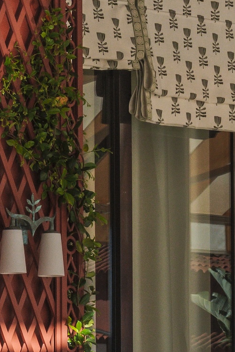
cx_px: -190
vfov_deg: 9.2
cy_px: 378
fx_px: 2164
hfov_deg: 6.1
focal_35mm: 221
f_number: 13
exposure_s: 1/320
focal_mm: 40
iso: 200
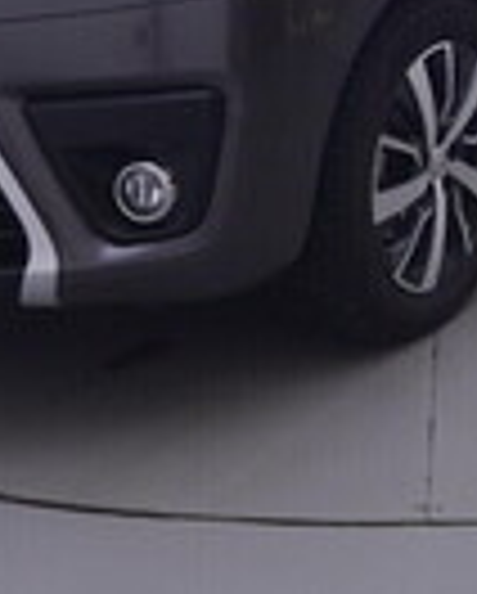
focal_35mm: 88
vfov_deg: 19.7
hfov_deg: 17.1
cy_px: -209
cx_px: 484
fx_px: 1549
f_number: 5
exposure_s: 1/80
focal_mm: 15
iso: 200
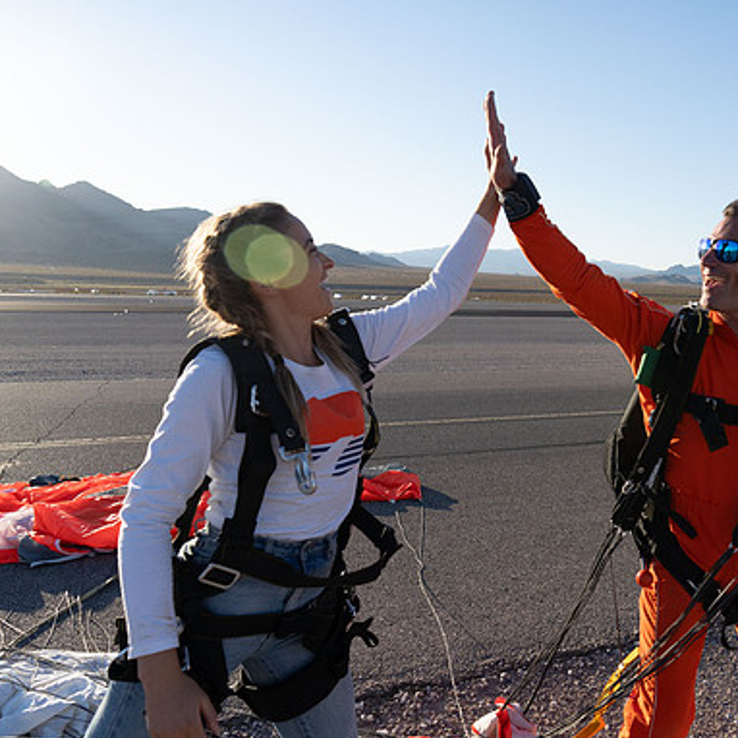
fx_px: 748
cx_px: 551
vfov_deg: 52.5
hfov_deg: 50.4
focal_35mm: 31
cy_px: 372
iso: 800
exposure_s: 1/2000
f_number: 6.3
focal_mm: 24
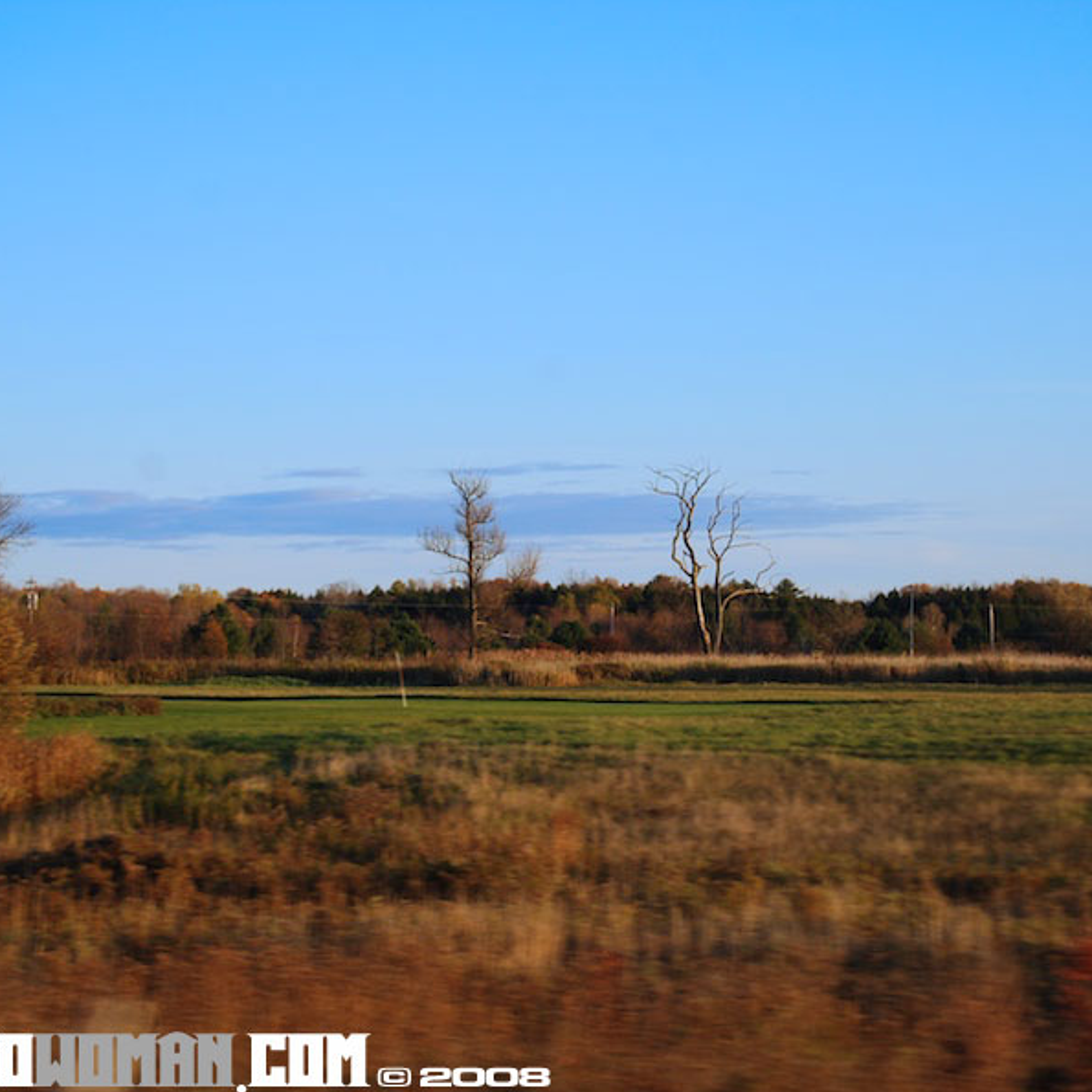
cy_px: 547
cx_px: 536
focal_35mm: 106
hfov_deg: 16.5
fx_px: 3770
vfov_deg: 16.5
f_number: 5.6
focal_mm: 55
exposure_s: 1/125
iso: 100
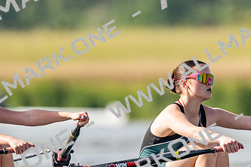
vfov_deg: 1.3
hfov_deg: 2.0
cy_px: 121
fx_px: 7310
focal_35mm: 1049
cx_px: 200
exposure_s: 1/2500
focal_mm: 600
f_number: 5.6
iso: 280
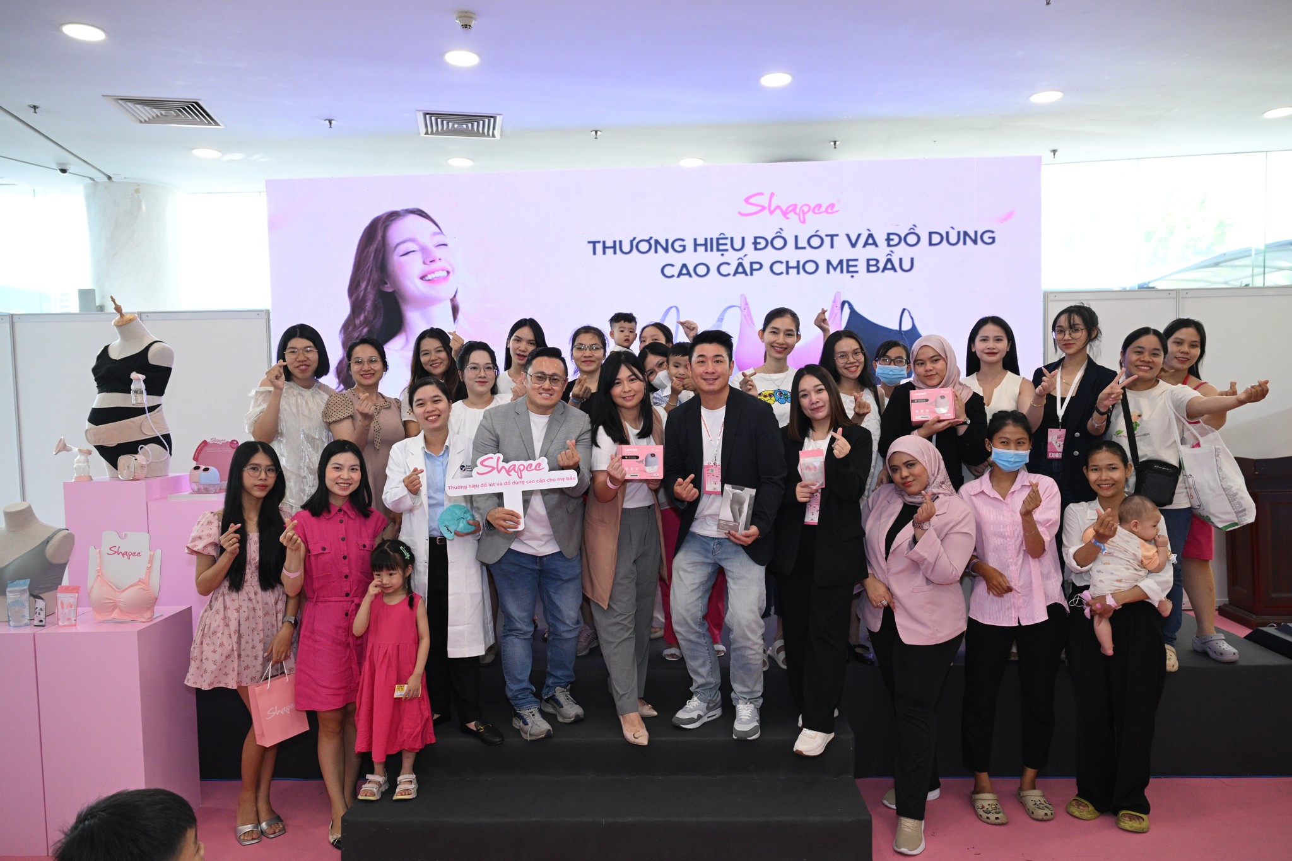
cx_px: 646
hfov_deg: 73.7
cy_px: 430
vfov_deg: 53.1
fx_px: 861
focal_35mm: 24
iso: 1600
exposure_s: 1/160
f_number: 5.6
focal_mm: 24
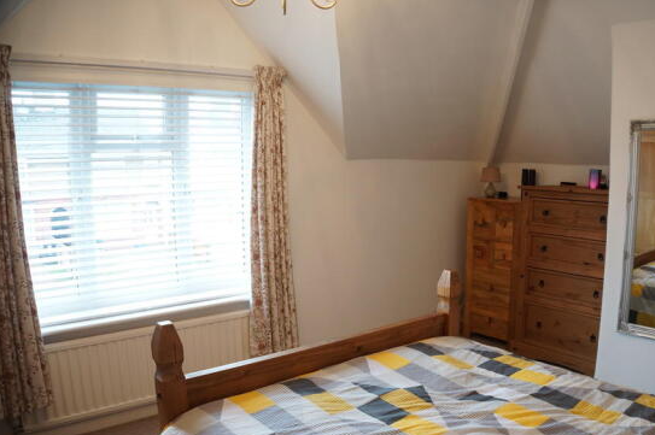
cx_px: 390
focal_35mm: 29
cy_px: 252
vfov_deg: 44.7
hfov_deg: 63.2
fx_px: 527
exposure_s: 1/60
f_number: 4
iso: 640
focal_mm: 16
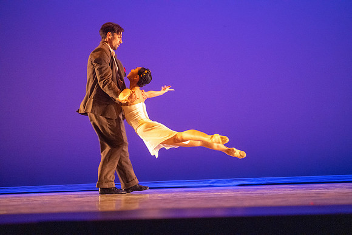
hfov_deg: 21.5
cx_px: 176
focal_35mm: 95
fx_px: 929
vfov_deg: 14.4
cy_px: 118
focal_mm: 95
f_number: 4
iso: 6400
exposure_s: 1/200
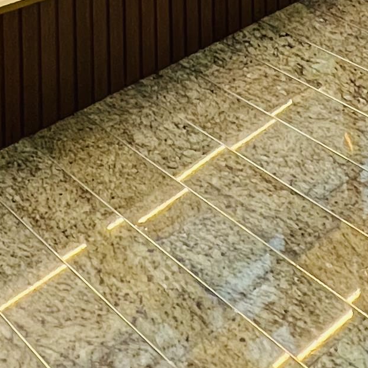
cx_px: 175
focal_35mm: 75
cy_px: -383
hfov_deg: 23.1
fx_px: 902
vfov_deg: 16.8
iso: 250
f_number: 1.8
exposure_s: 1/50
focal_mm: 1.57
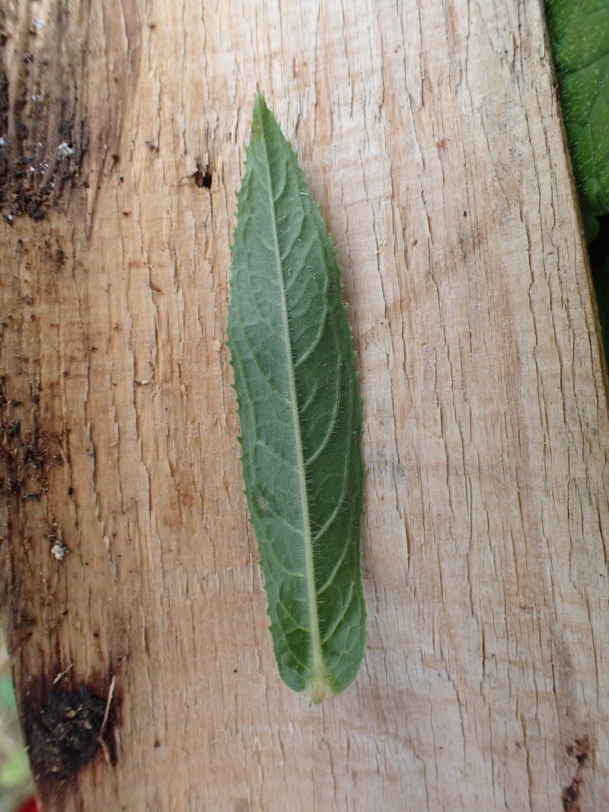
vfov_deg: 60.0
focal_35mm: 30
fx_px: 704
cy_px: 406
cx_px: 304
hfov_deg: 46.8
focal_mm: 5.4
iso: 320
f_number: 3.2
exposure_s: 1/500
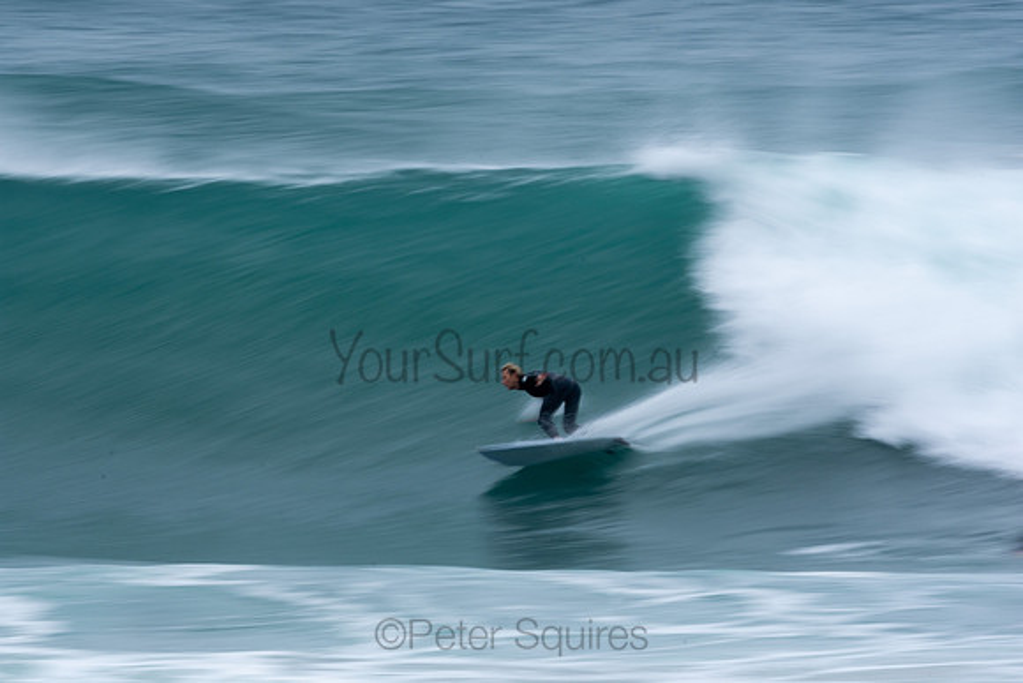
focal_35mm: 750
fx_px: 21316
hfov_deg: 2.7
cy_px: 342
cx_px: 512
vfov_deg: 1.8
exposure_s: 1/20
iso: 100
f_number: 25
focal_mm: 500
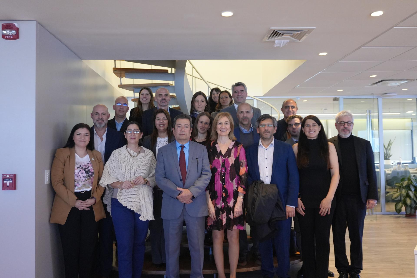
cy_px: 139
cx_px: 208
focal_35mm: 30
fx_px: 347
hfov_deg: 61.9
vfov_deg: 43.6
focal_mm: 20
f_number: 4
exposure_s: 1/160
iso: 3200
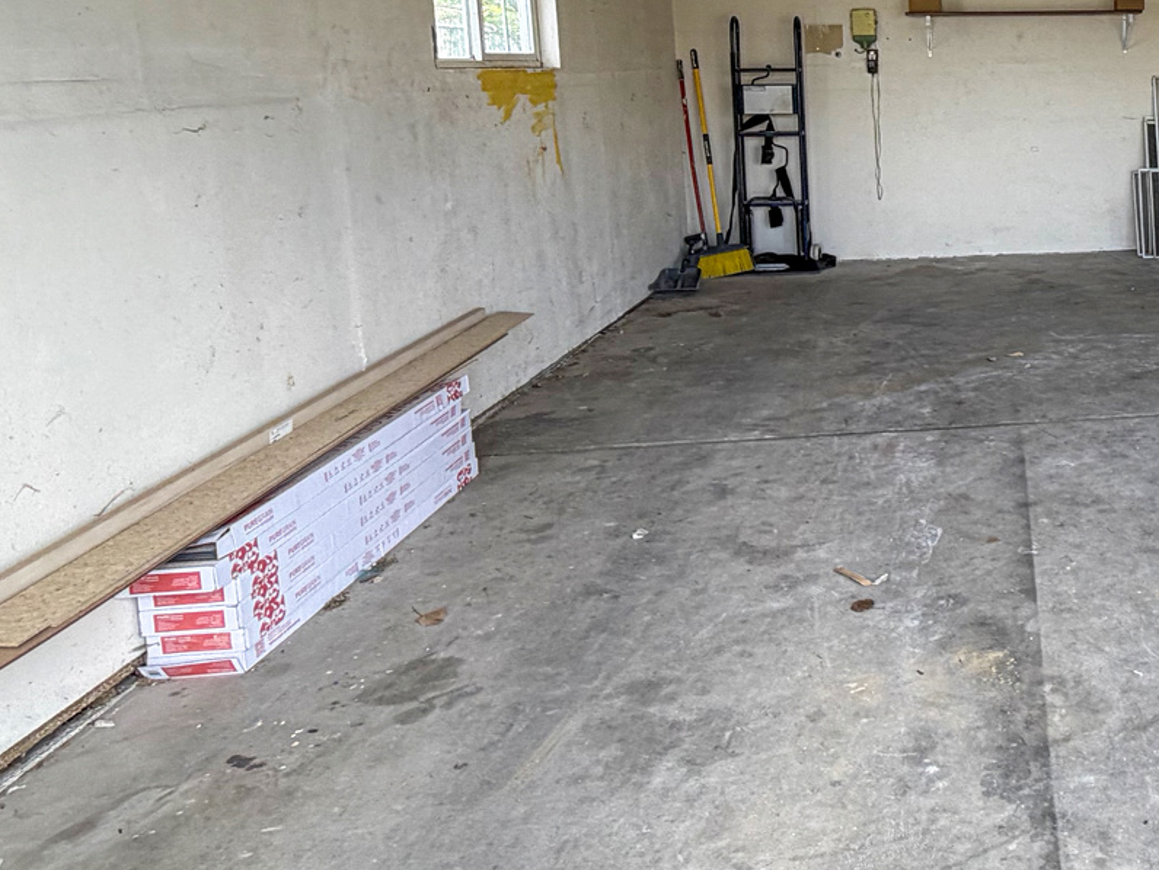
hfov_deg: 44.0
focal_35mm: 36
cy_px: 226
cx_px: 1152
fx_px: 1205
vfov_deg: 38.7
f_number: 2.2
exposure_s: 1/120
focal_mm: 2.22
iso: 64
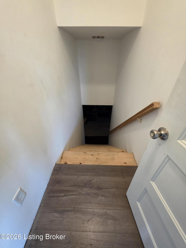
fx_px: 93
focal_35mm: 13
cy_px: 124
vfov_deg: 106.2
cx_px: 93
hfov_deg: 89.9
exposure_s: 1/60
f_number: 1.9
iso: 160
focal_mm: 2.2
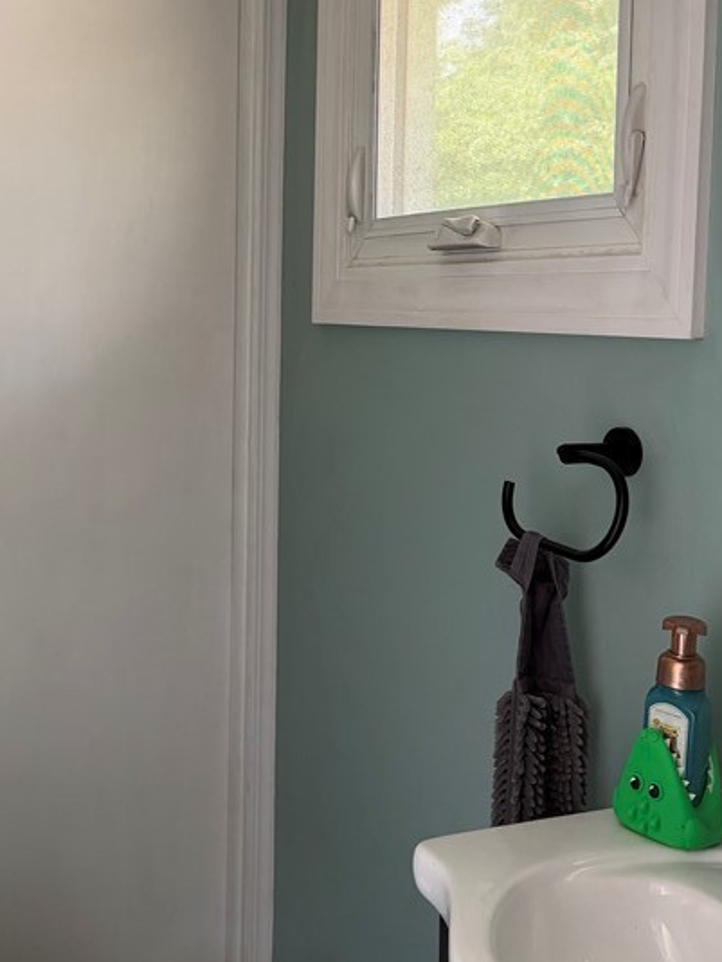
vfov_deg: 41.0
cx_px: 223
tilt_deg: -3.3
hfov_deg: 31.2
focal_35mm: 46
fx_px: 1278
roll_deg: -0.1
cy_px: 373
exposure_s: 1/81
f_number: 1.78
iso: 200
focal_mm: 6.76
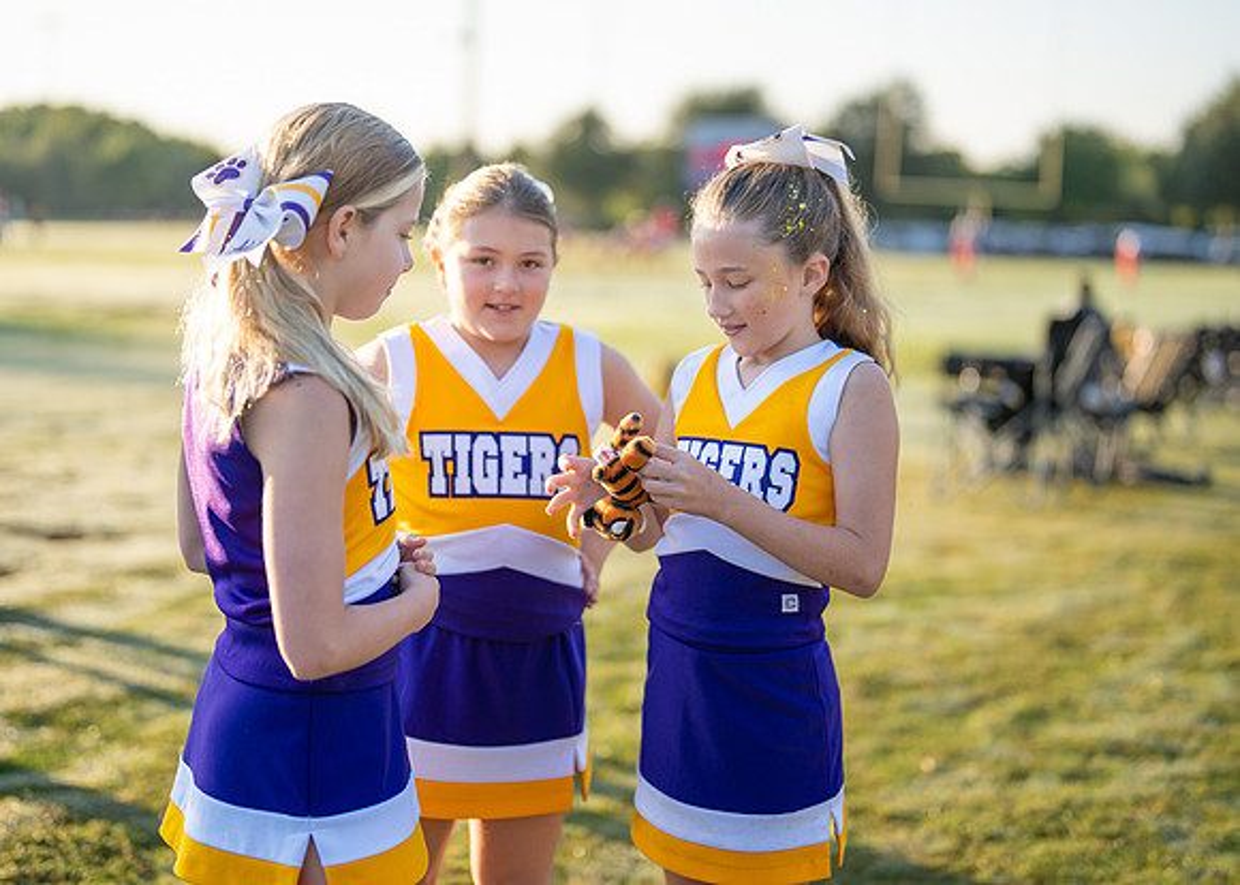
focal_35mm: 59
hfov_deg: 33.3
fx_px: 2070
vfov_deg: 24.1
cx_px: 593
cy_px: 398
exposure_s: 1/2000
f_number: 1.2
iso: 100
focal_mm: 50
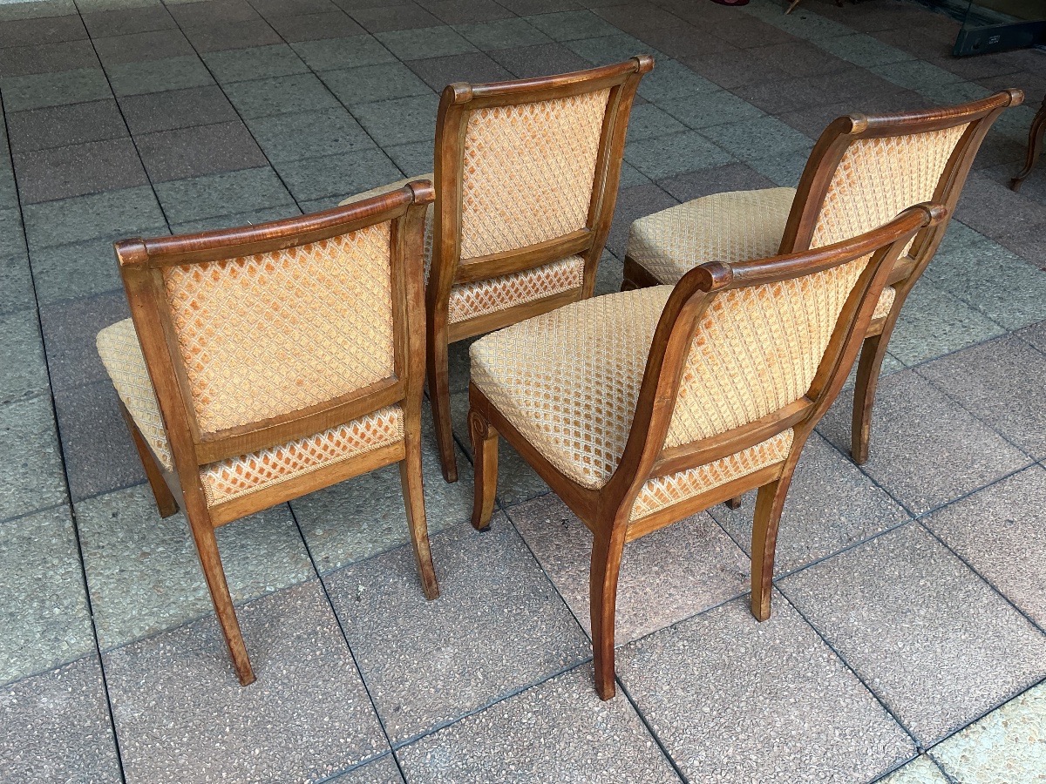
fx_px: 876
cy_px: 392
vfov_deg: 48.2
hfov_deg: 61.7
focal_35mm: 29
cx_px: 523
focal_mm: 3
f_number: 1.8
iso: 32
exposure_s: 1/100
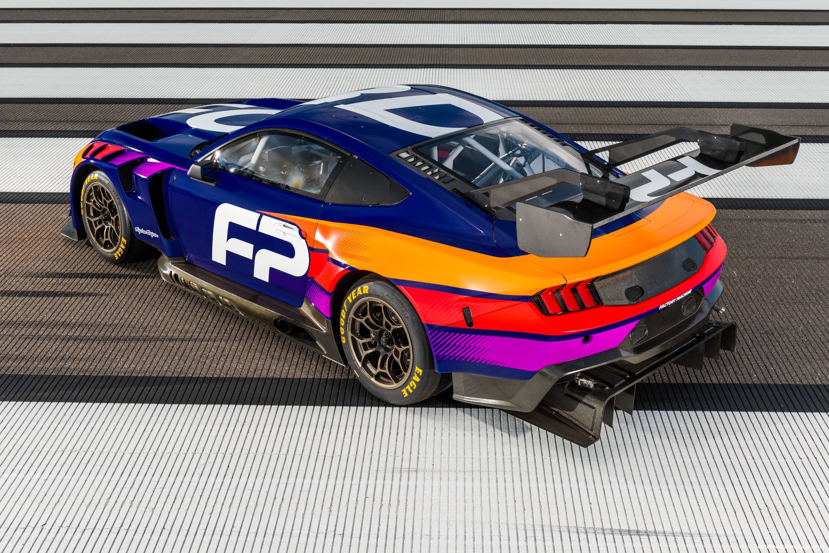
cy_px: 276
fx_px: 1071
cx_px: 414
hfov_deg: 42.3
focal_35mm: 46
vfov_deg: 28.9
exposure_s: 1/200
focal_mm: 31
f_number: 6.3
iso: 100
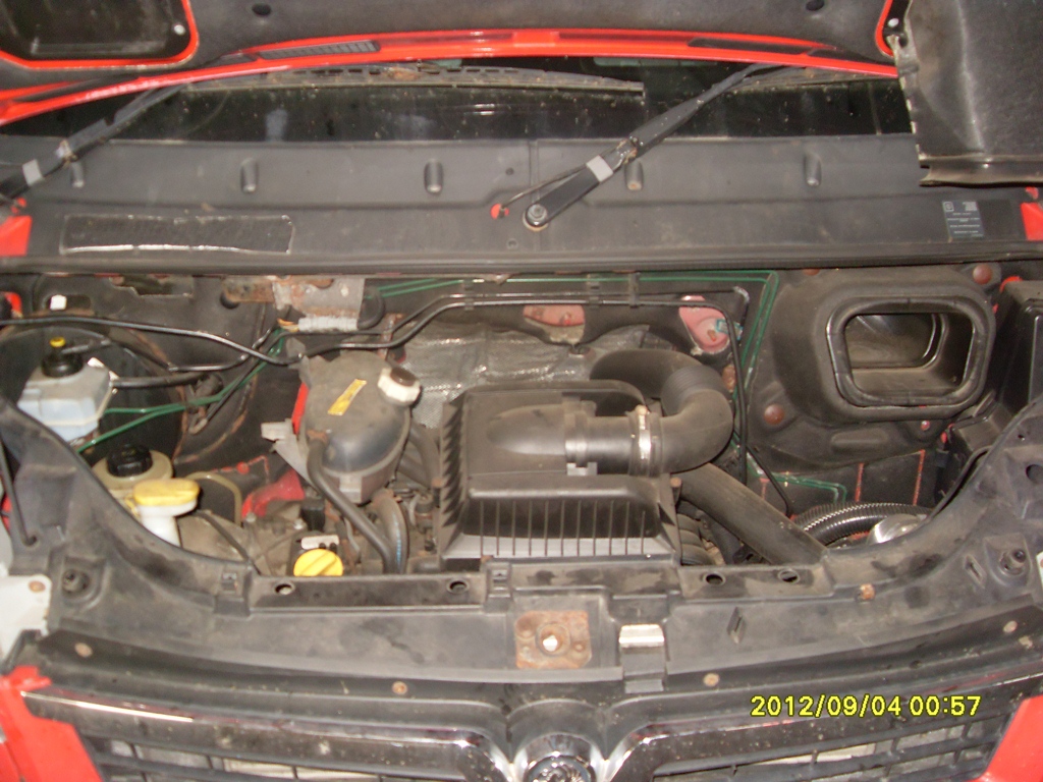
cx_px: 522
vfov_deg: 38.7
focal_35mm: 37
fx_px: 1115
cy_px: 391
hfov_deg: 50.1
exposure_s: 1/45
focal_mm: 6.3
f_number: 2.8
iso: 200
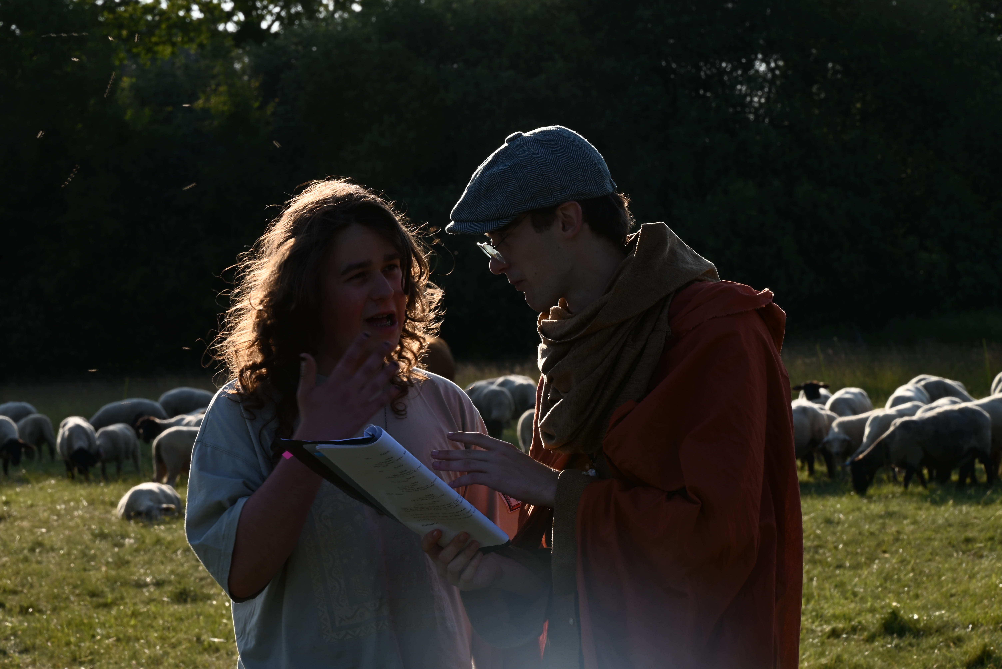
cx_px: 501
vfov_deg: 8.3
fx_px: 4594
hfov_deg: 12.4
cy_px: 334
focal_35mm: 165
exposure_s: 1/40
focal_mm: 165
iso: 125
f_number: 22
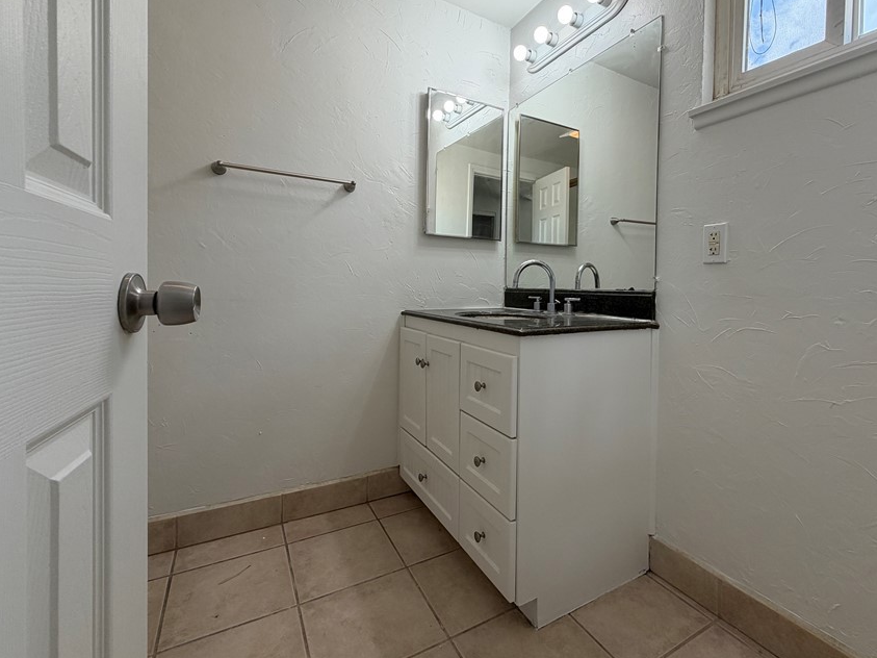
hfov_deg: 90.5
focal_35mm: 17
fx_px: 431
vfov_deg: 74.5
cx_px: 496
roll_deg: +0.2
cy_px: 294
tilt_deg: -0.8
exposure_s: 1/120
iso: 64
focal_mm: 2.22
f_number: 2.2
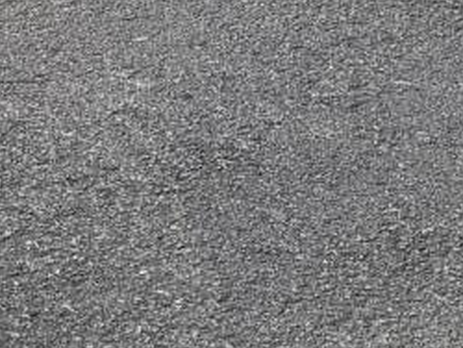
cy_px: -922
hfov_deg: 10.1
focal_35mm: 192
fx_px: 2571
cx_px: 544
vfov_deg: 6.6
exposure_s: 1/163
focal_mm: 6.76
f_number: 1.78
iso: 64
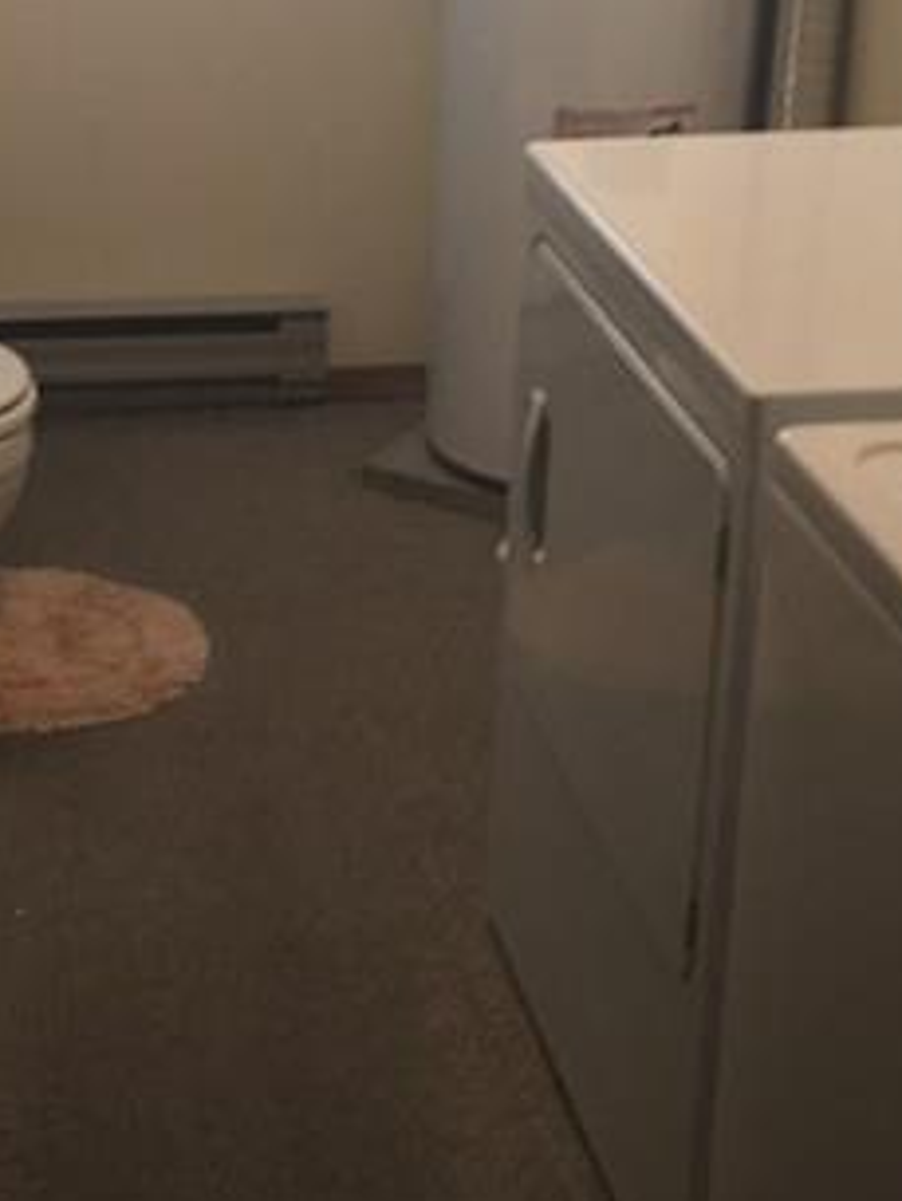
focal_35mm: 73
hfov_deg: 19.6
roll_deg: +2.4
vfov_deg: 26.4
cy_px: 343
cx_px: 16
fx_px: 2534
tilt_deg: -19.3
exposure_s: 1/30
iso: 250
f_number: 2.2
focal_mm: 4.15
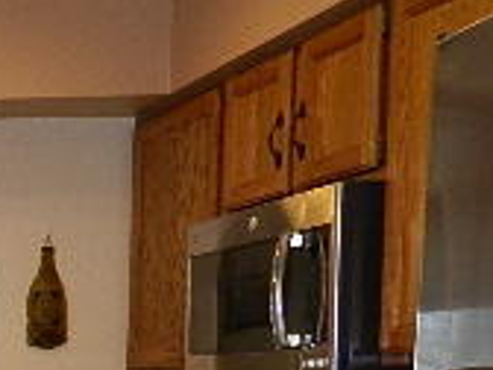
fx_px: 1353
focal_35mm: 95
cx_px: -440
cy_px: 540
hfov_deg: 16.6
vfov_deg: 14.6
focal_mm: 4.5
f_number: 3.5
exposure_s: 1/30
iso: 250
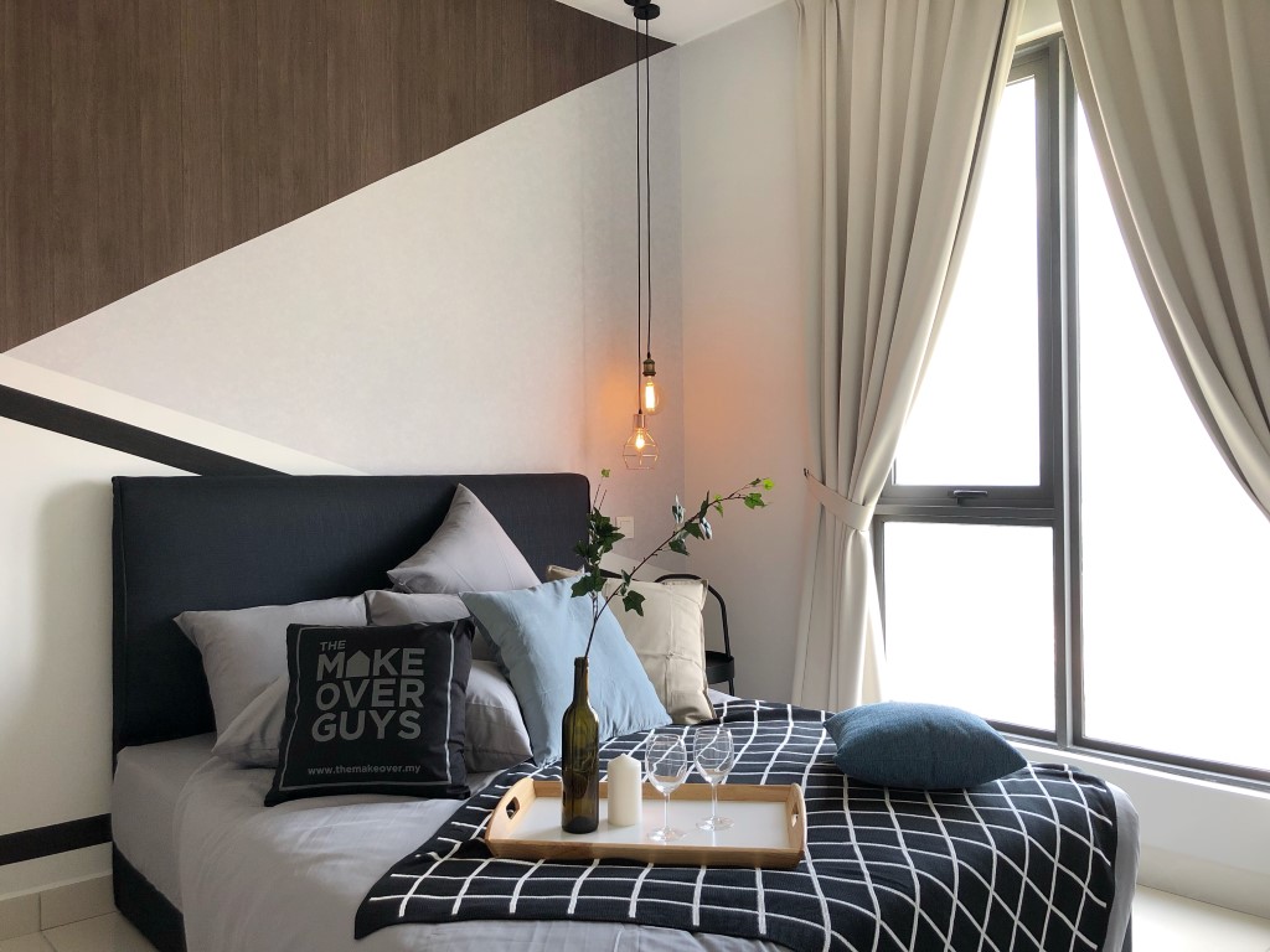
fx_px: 1027
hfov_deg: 63.4
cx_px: 635
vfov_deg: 49.7
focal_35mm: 28
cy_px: 476
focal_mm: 3.99
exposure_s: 1/100
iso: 40
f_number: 1.8
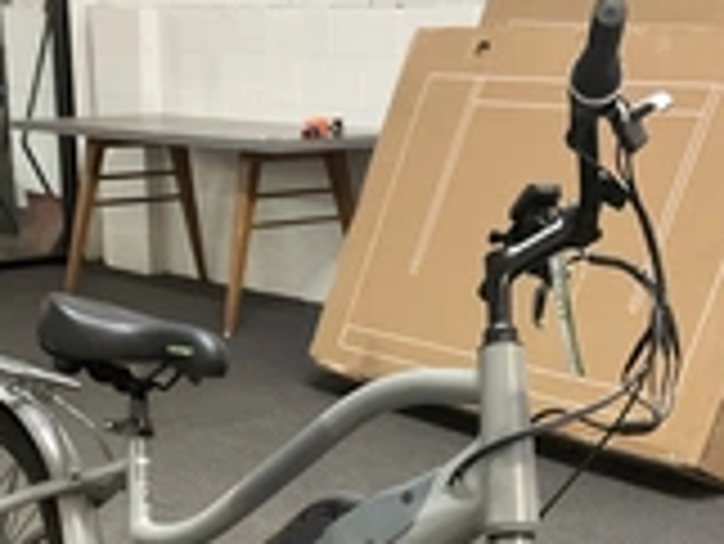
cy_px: 602
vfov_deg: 19.6
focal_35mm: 72
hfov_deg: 27.0
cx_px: 337
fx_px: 1507
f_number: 1.8
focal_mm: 3
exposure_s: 1/30
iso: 250
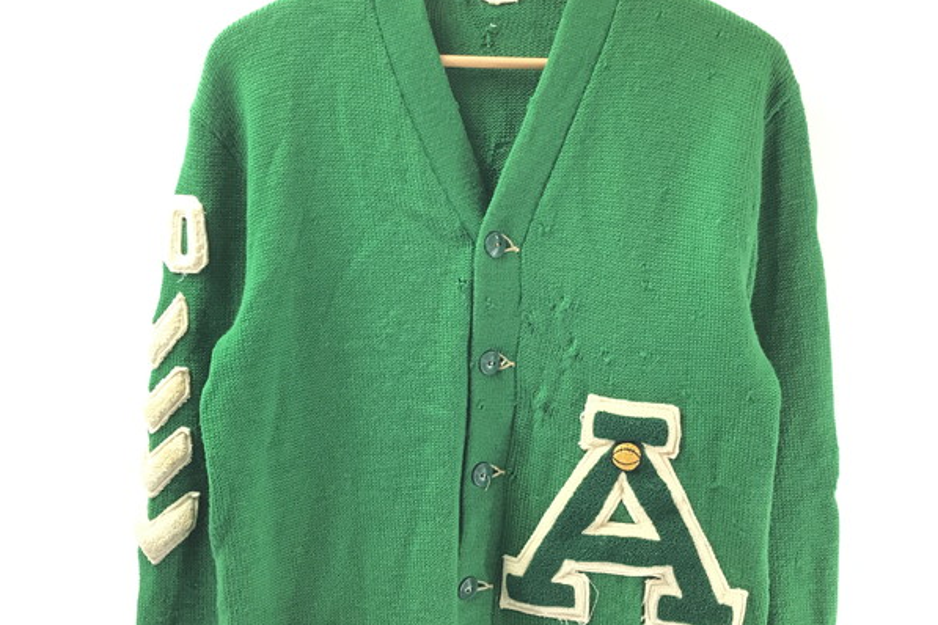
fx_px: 1016
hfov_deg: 49.6
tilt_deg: -10.9
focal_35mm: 39
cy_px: 334
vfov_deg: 34.2
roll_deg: -0.6
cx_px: 468
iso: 25
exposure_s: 1/33
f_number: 1.8
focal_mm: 3.99
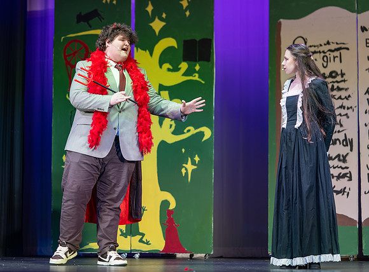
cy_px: 118
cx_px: 138
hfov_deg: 19.2
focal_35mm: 103
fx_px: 1091
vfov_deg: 14.2
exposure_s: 1/400
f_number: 1.8
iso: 200
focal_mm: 85
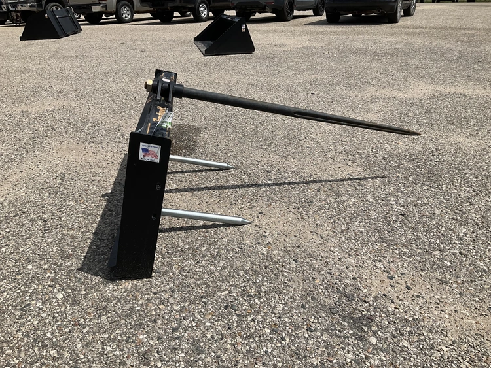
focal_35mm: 29
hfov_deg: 61.6
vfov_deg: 48.3
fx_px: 411
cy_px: 184
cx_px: 246
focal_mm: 3
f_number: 1.8
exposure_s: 1/4065
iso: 25
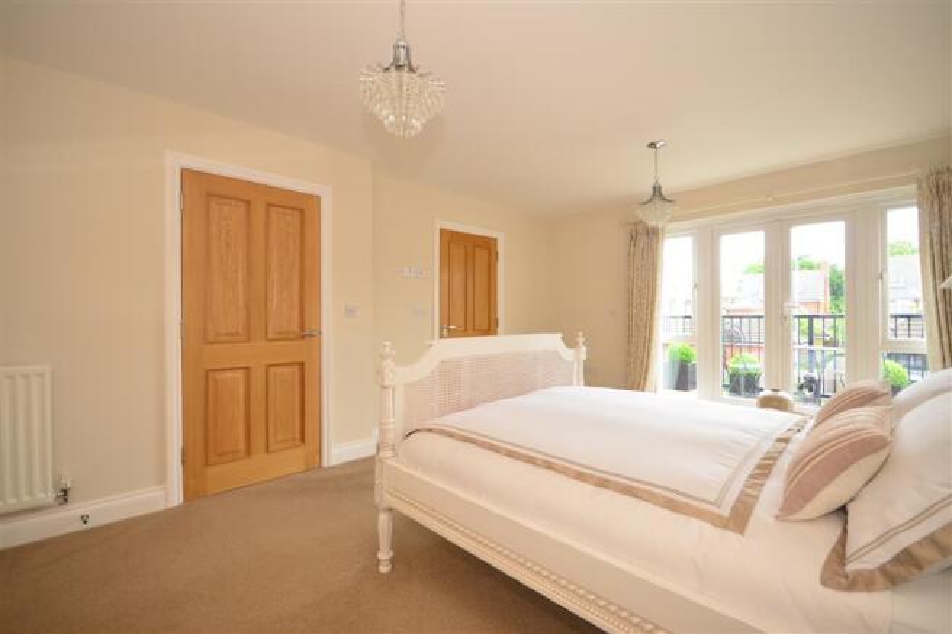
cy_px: 317
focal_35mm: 15
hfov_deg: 100.4
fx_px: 397
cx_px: 476
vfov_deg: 77.3
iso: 200
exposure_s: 1/40
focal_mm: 10
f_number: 6.3
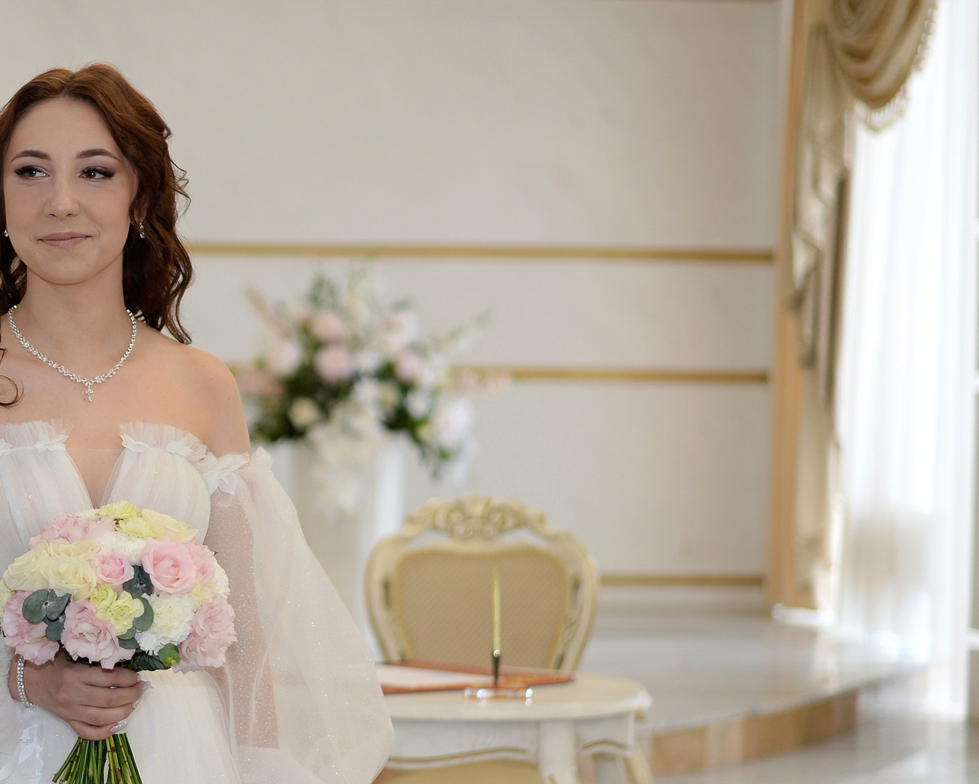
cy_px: 456
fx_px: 2811
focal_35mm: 97
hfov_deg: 19.3
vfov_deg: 15.9
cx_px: 43
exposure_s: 1/125
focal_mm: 50
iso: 250
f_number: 2
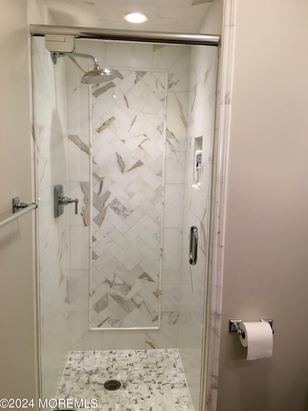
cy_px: 210
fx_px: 356
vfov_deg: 60.0
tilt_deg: -5.7
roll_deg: -1.2
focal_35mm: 30
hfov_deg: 46.8
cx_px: 158
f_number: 2.2
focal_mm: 4.15
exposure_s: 1/30
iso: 64
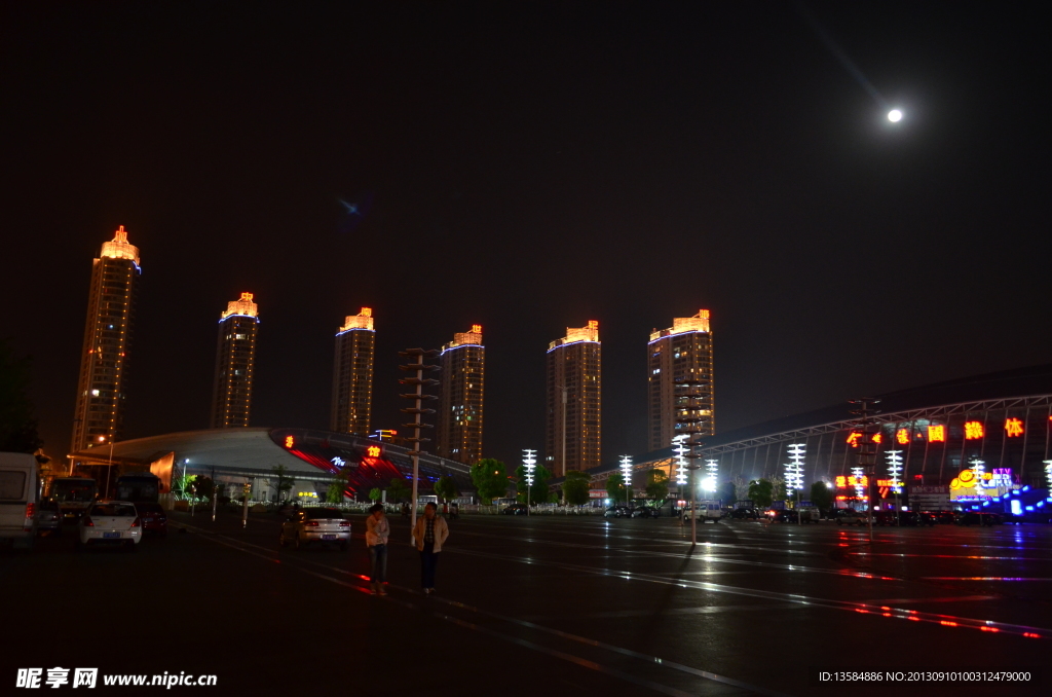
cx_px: 526
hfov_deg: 67.5
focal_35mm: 27
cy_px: 348
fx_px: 787
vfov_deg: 47.7
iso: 800
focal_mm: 18
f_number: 3.5
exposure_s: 1/8
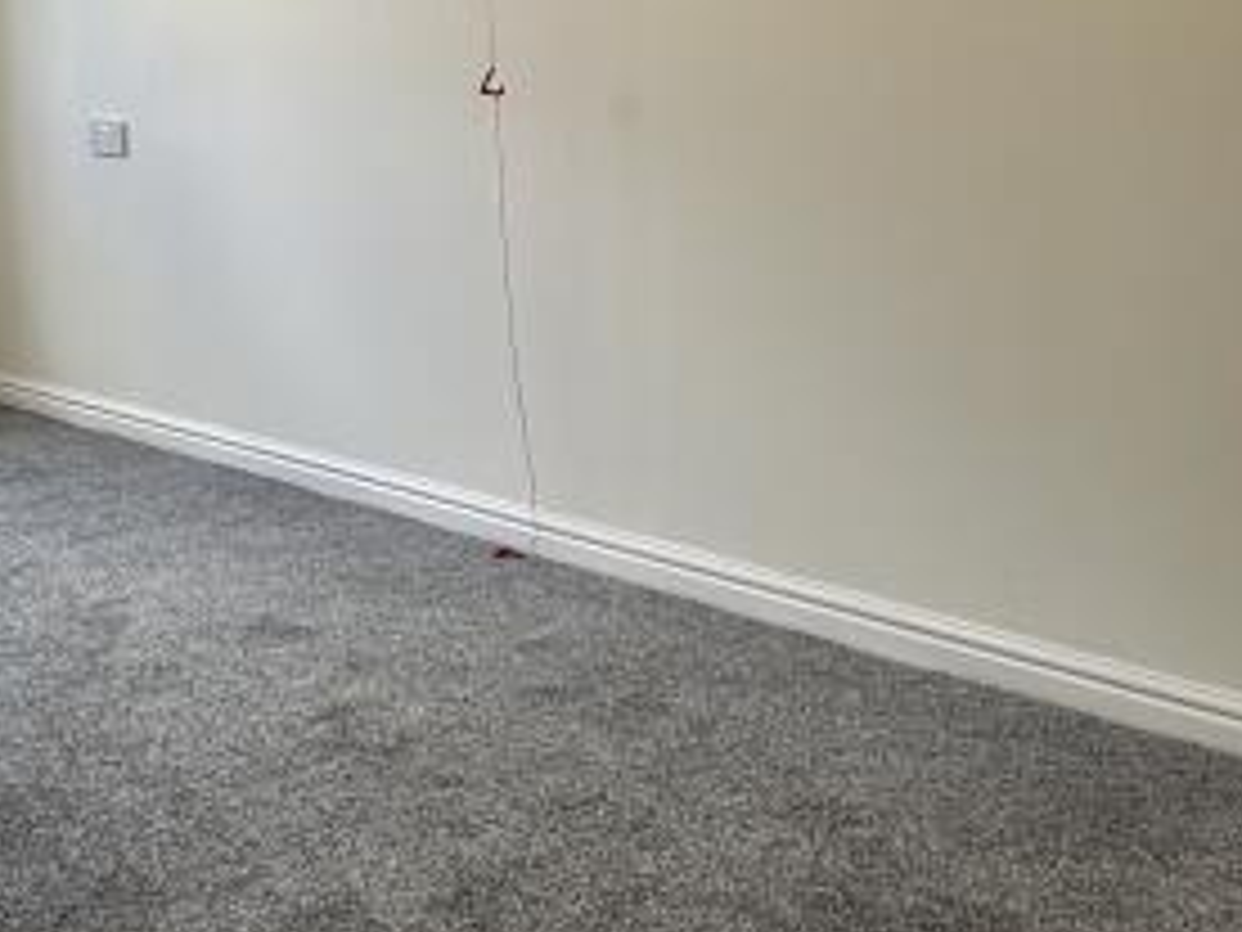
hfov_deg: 35.6
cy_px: 131
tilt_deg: -2.6
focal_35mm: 52
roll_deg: +0.1
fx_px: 1866
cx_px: 248
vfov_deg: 27.2
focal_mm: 2.22
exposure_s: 1/99
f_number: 2.2
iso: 50
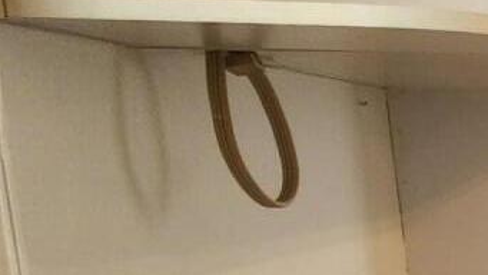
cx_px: 1315
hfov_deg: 13.2
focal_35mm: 83
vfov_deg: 14.3
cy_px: 278
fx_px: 1074
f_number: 2.2
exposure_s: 1/60
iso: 100
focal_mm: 2.2
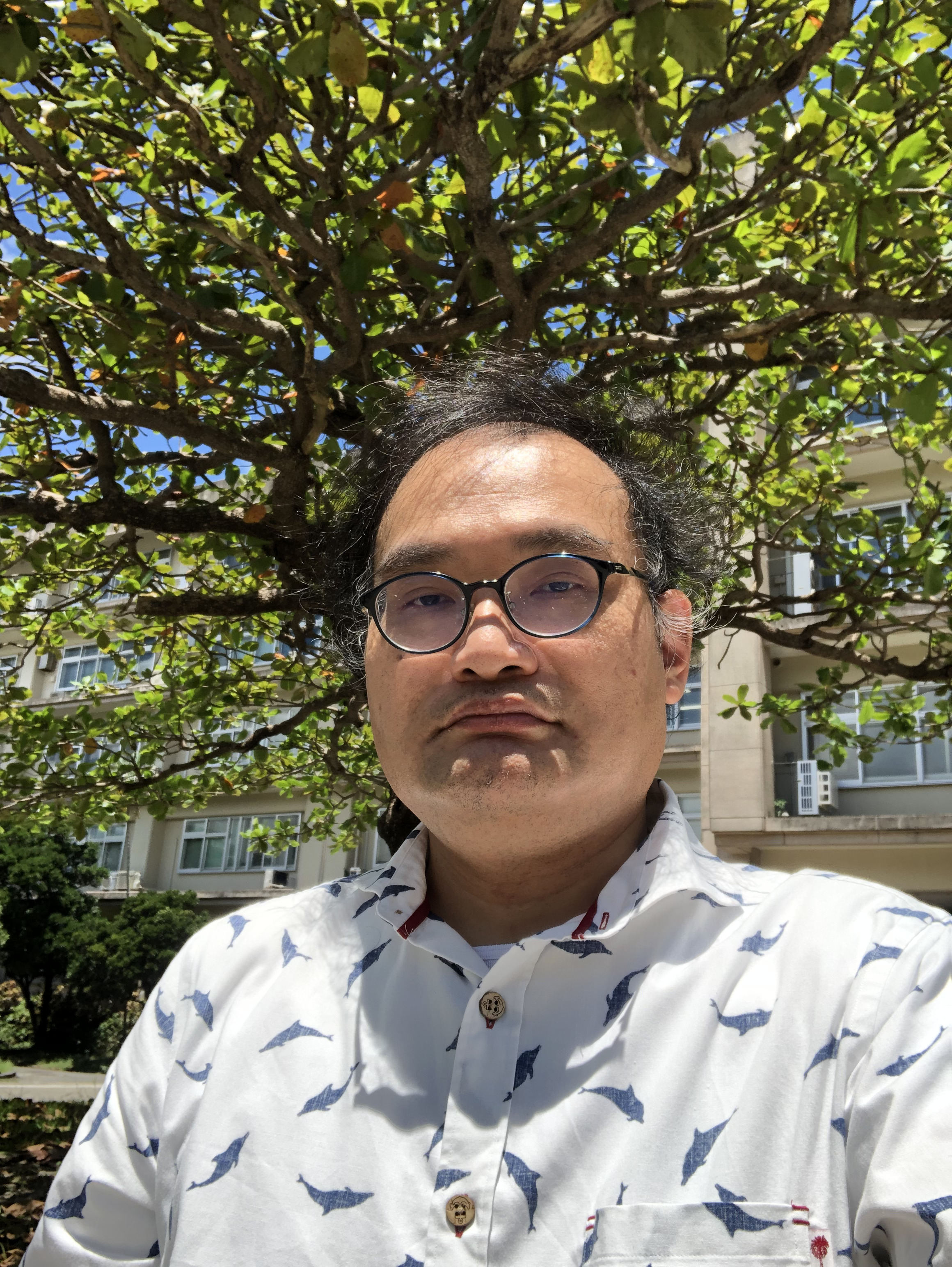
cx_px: 476
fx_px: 1172
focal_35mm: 32
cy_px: 634
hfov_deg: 44.2
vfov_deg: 56.8
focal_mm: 2.87
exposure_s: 1/462
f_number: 2.2
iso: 20
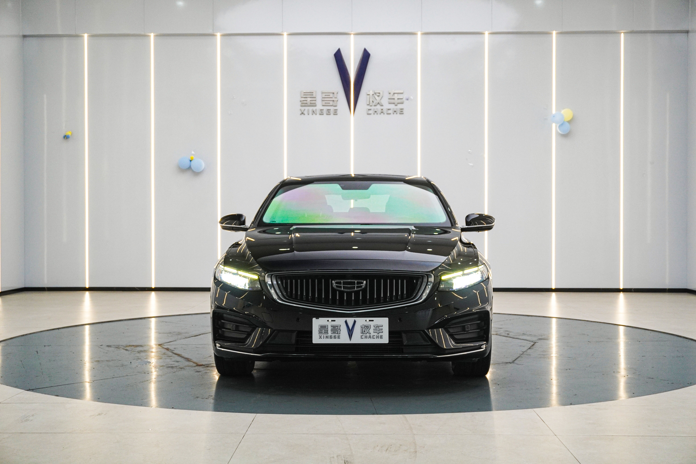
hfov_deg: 42.3
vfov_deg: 28.9
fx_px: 899
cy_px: 232
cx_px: 348
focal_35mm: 46
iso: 800
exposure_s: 1/80
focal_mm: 31
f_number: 6.3
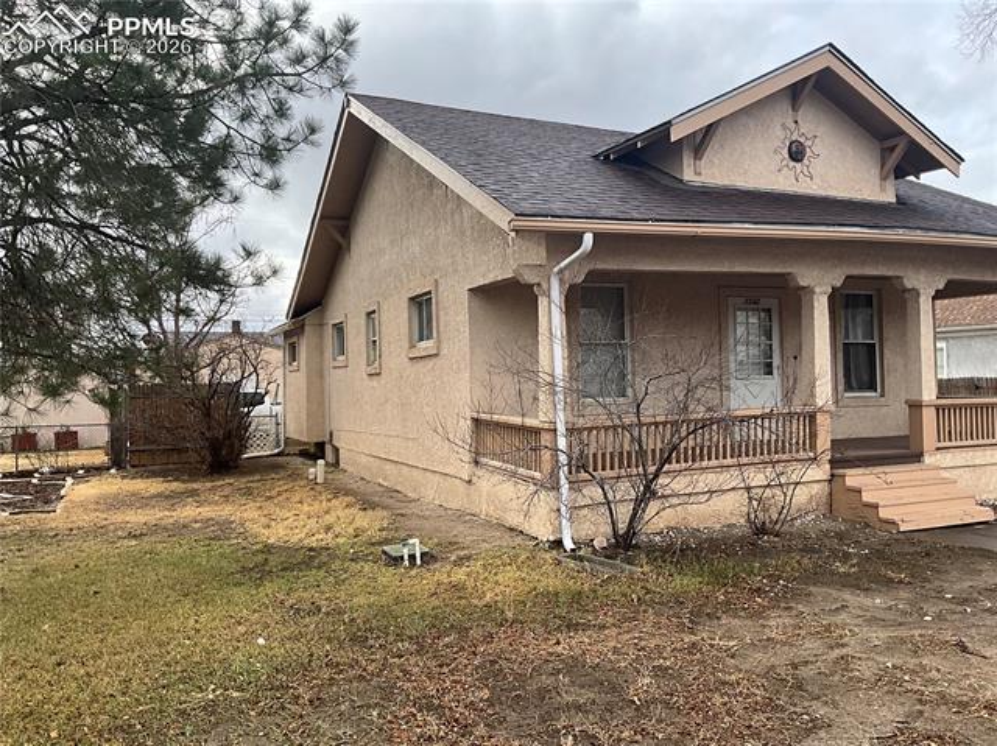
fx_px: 835
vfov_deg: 48.2
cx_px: 498
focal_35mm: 29
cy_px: 373
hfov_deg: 61.7
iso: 25
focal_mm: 3
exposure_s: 1/728
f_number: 1.8
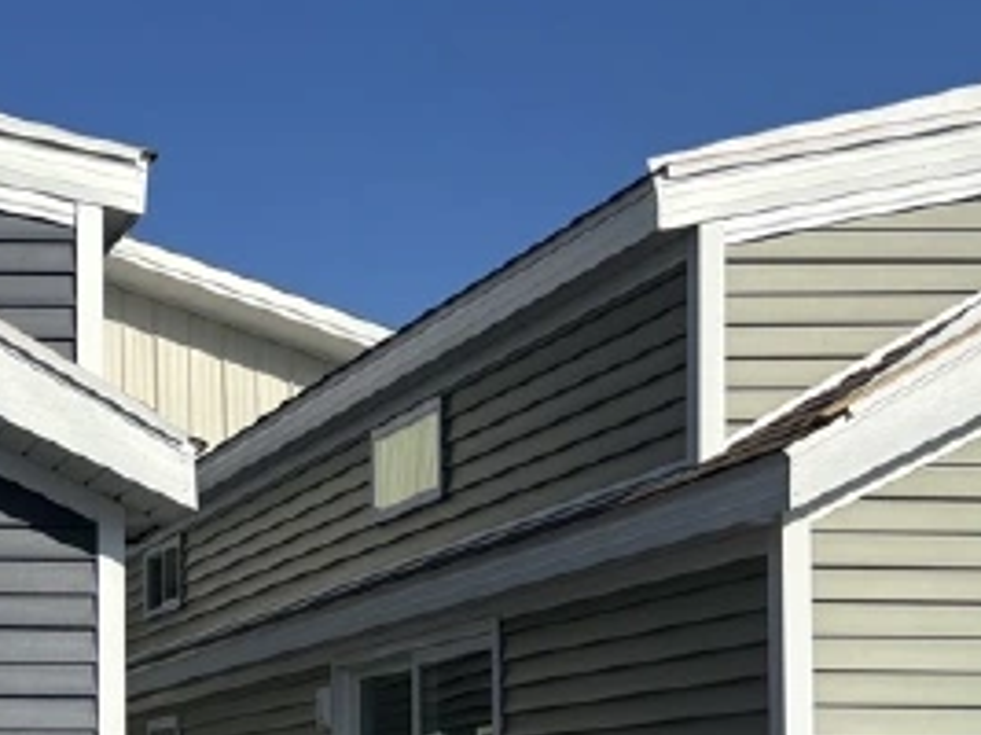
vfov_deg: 18.4
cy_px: 735
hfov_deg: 22.1
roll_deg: +1.2
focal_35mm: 78
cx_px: -342
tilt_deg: +5.0
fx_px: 2209
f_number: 1.6
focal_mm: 5.96
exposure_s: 1/5618
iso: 50
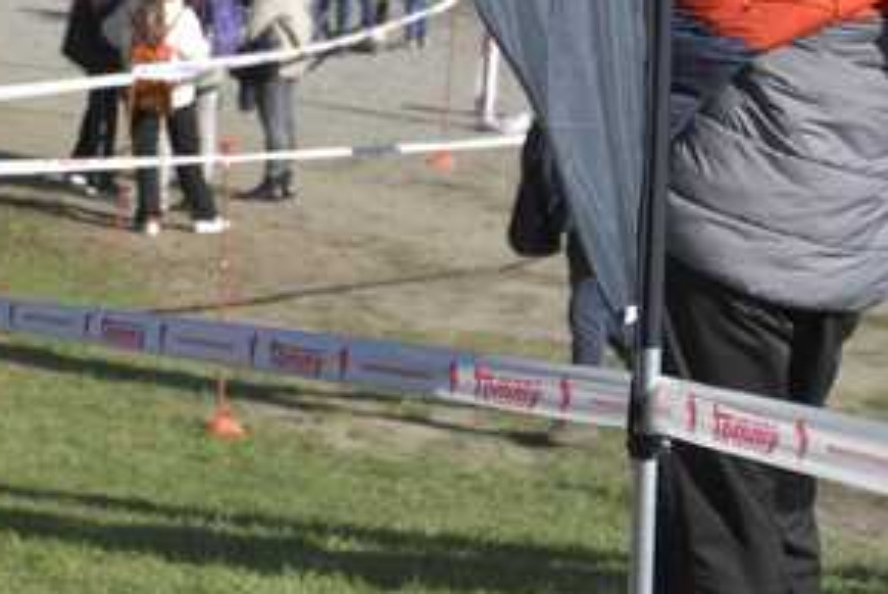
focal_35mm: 127
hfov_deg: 14.5
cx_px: -628
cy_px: 103
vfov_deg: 10.8
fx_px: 3136
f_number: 2.8
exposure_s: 1/6400
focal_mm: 36
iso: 320
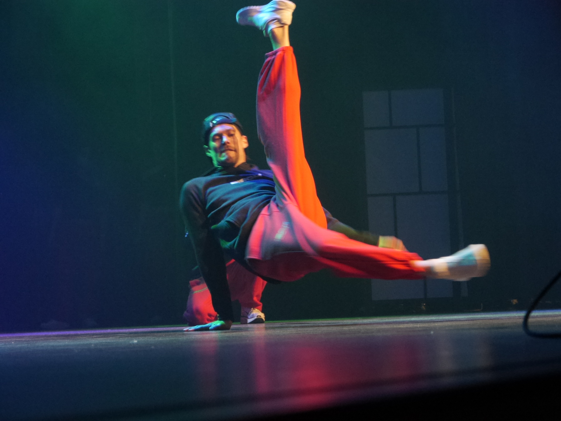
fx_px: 1750
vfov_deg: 13.7
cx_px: 280
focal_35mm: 108
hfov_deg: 18.2
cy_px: 210
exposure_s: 1/125
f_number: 5.6
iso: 3200
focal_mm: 54
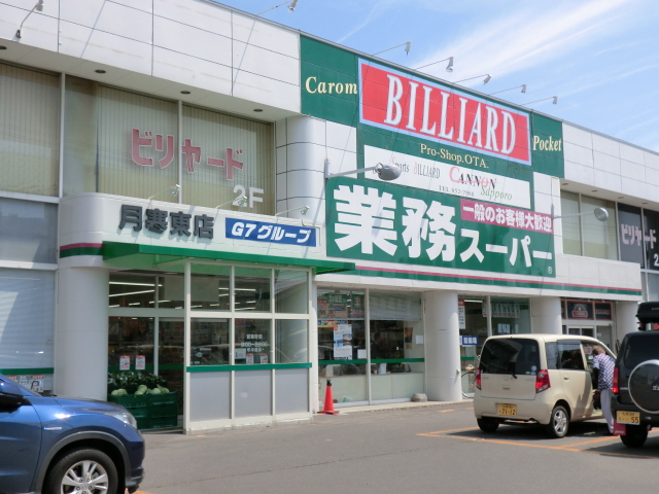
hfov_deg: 42.1
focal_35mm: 45
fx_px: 857
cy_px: 247
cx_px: 330
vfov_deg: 32.2
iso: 50
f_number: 4.3
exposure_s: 1/640
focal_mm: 8.2
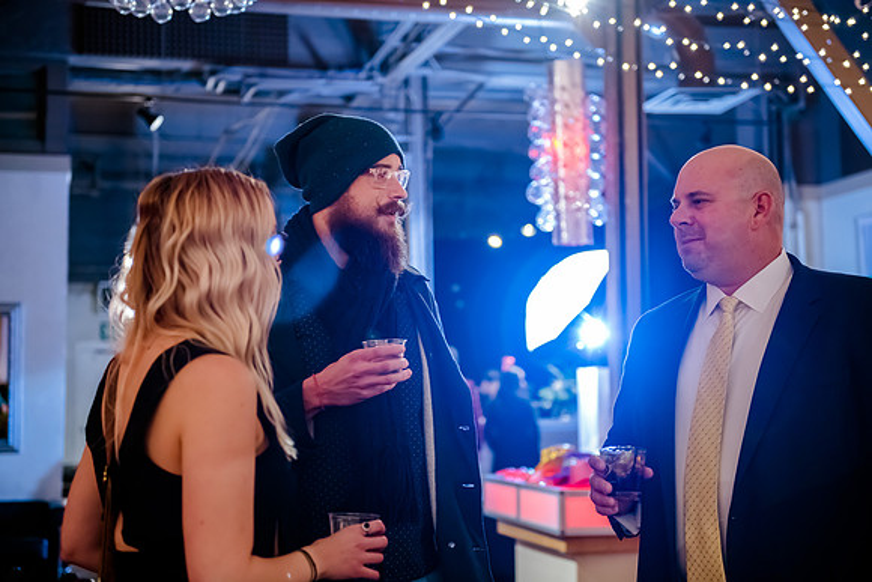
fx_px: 1417
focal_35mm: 58
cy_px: 291
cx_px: 425
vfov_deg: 23.2
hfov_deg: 34.2
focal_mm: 56
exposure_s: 1/60
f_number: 2.8
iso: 3200
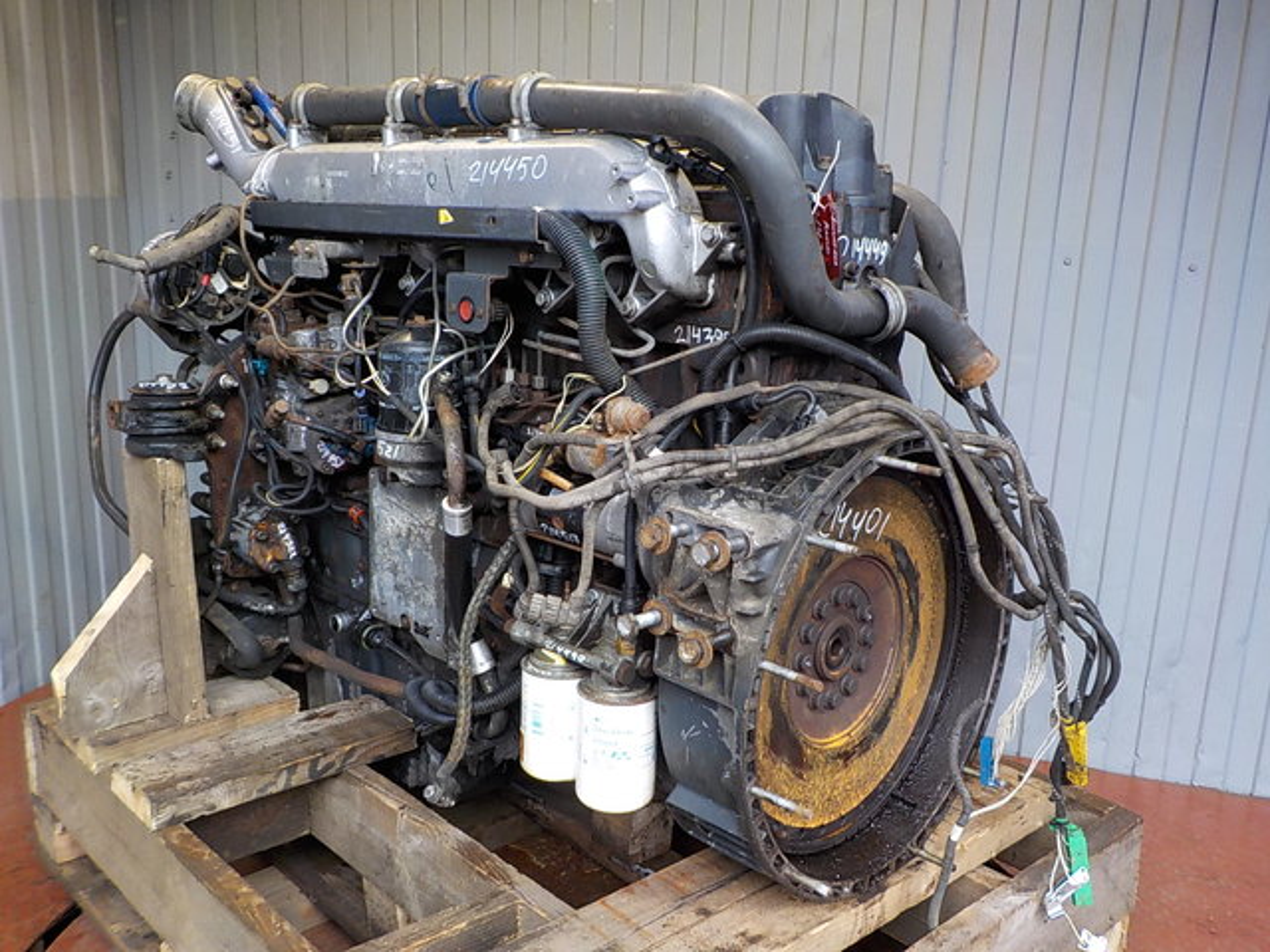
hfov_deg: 60.0
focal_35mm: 30
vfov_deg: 46.8
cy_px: 476
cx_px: 635
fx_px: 1101
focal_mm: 4.1
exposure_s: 1/30
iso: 140
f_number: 3.3
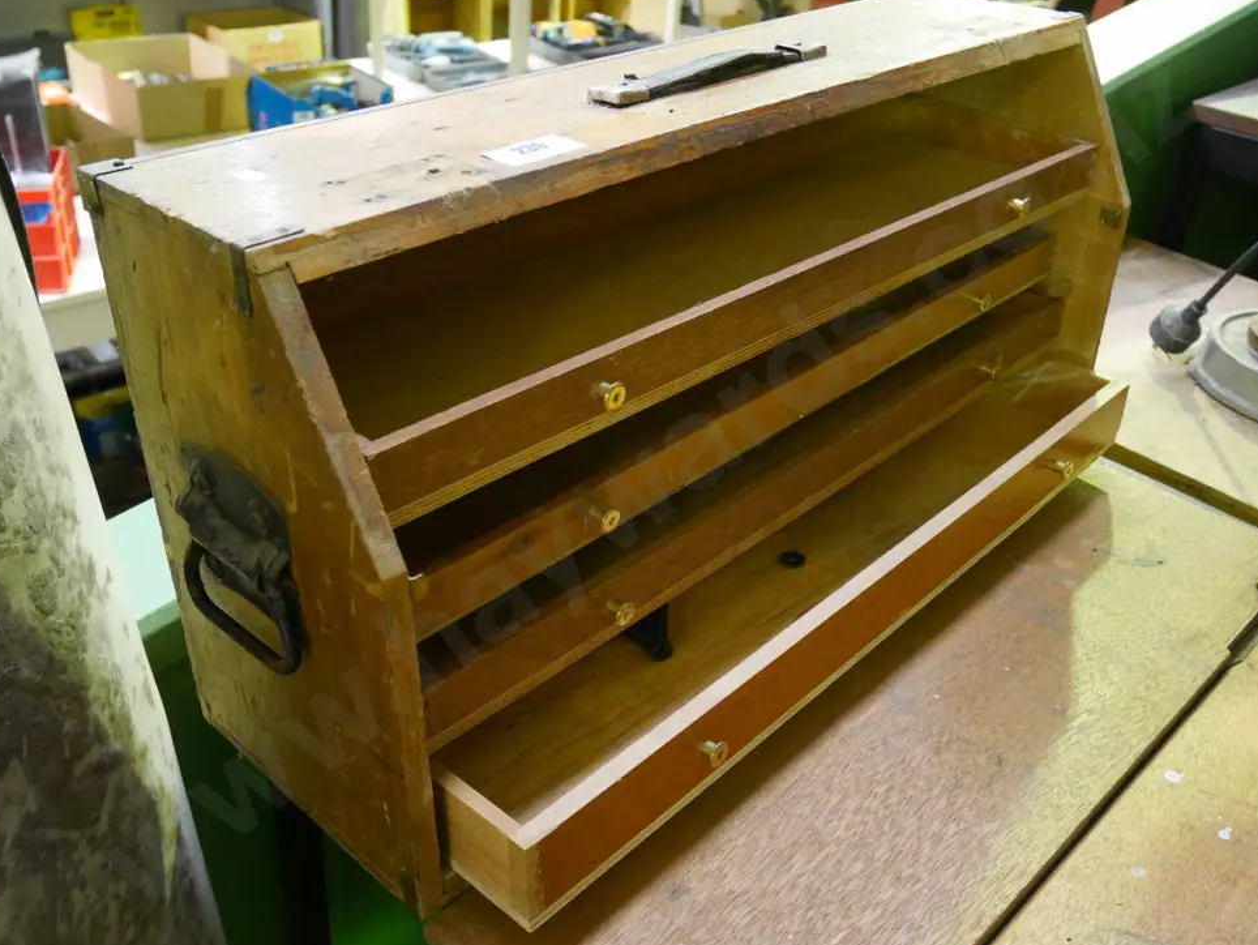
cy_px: 485
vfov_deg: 41.8
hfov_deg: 53.9
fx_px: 1236
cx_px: 651
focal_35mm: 34
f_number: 4
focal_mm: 16
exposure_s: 1/20
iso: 3200
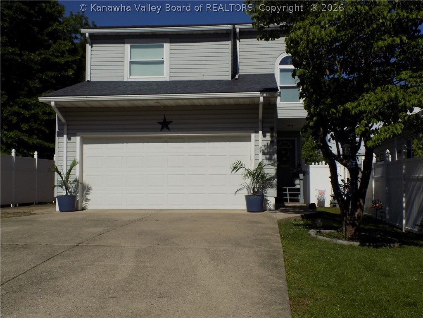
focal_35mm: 41
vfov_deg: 35.1
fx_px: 501
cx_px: 212
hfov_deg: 45.8
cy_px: 159
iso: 80
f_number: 11.5
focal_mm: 7.3
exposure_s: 1/250
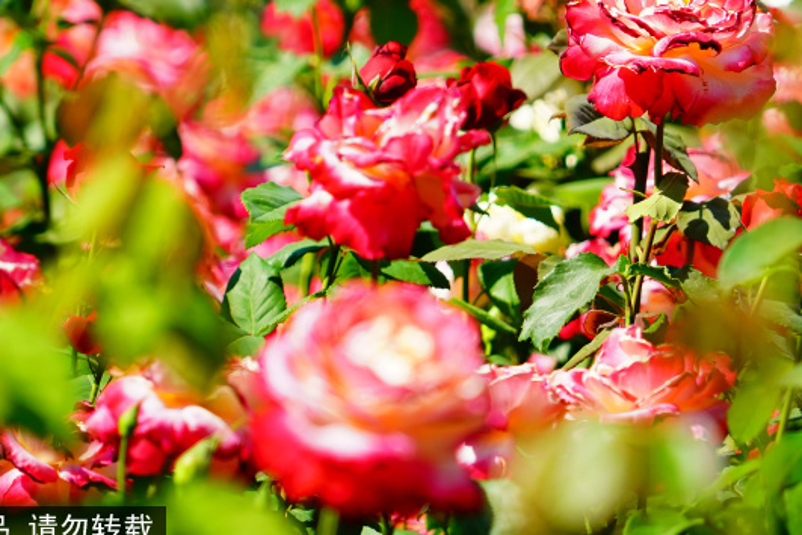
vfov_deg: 3.0
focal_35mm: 457
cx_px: 432
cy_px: 36
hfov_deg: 4.5
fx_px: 10180
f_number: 6.3
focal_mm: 237
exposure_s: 1/1600
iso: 500
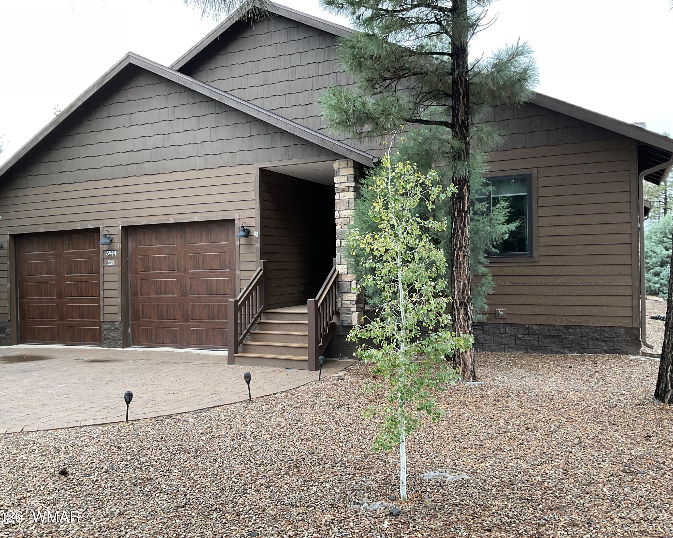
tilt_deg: -0.5
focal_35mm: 31
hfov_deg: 57.2
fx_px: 617
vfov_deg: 47.1
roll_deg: +1.6
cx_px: 344
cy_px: 266
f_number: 1.8
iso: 16
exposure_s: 1/123
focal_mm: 3
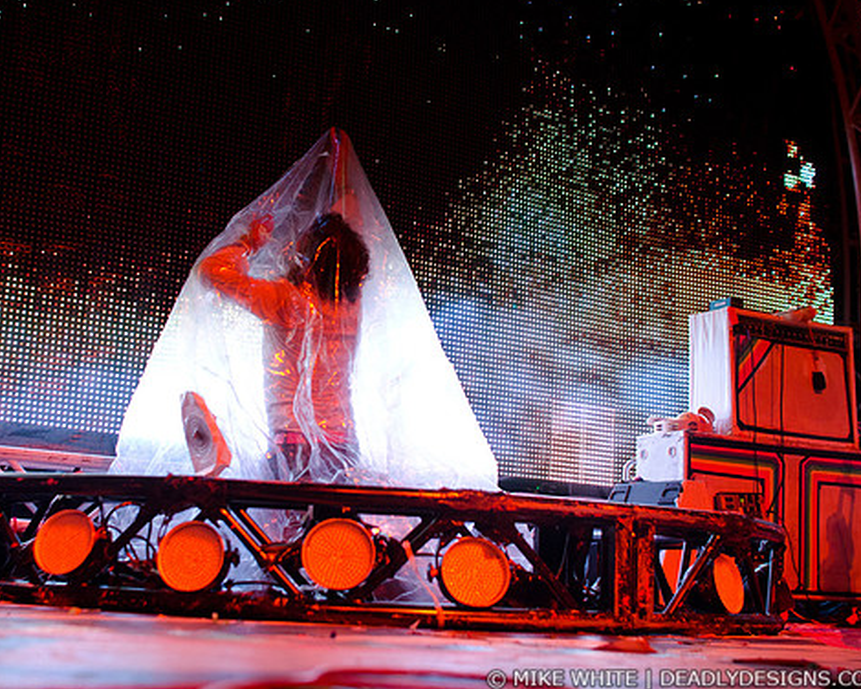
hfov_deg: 35.9
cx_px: 361
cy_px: 343
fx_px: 1325
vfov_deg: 29.1
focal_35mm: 52
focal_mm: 30
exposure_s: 1/500
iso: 1600
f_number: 3.5
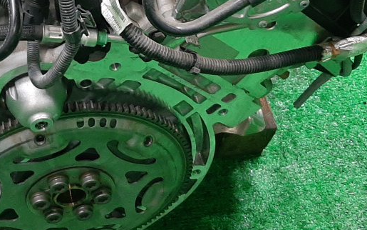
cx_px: 73
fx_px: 770
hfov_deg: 26.3
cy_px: 41
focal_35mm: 77
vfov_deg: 16.8
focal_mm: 3.93
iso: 238
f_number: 1.7
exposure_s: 1/50
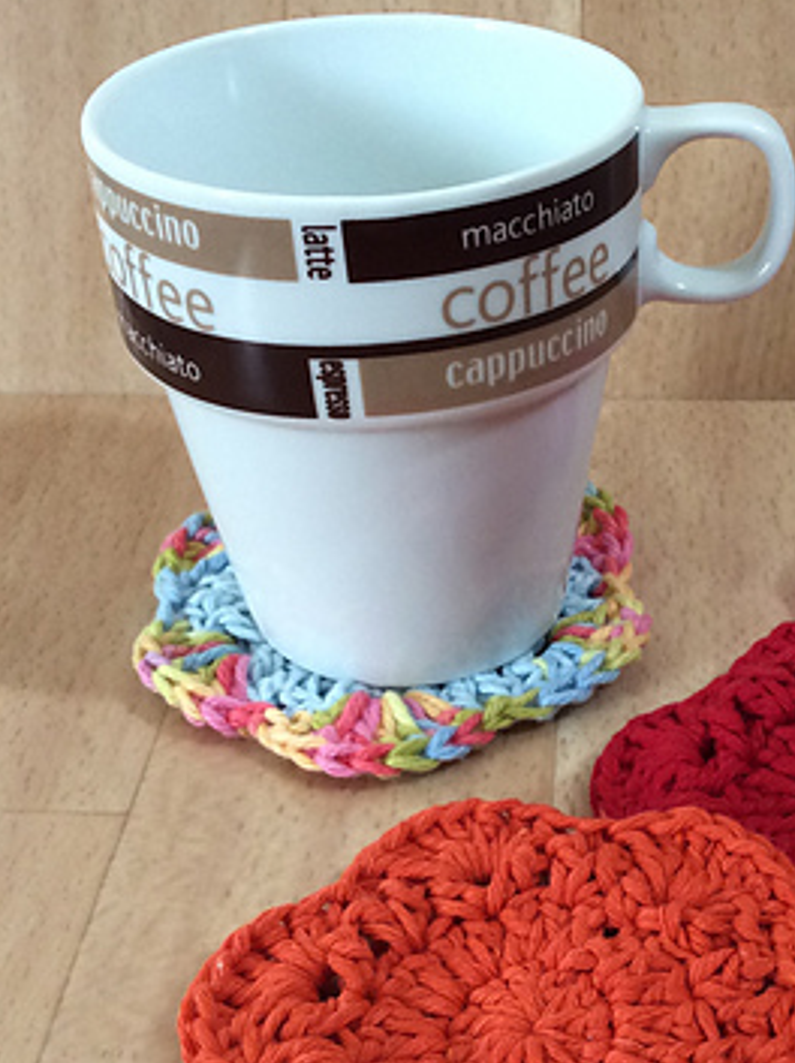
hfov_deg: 24.8
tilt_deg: -32.7
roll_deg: +1.5
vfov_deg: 33.3
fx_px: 1779
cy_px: 563
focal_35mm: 58
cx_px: 626
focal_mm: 3.3
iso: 100
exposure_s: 1/25
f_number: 2.4
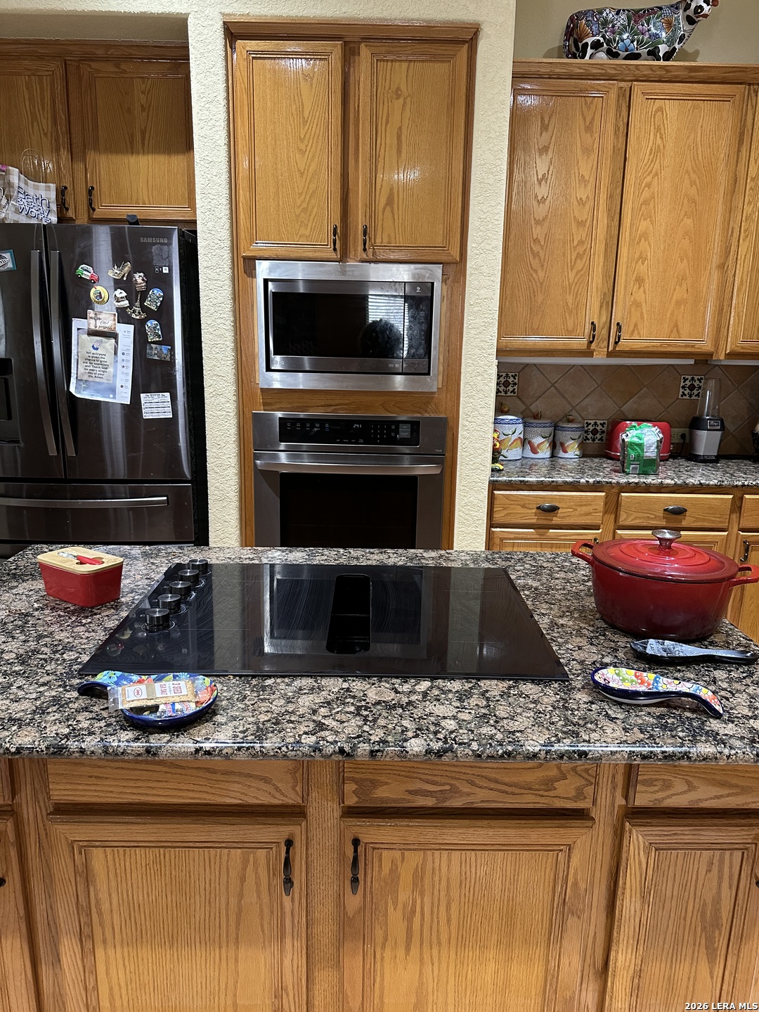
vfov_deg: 71.6
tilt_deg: -12.0
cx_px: 380
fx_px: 702
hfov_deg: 56.8
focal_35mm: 24
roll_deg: -1.3
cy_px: 506
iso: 400
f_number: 1.78
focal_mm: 6.86
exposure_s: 1/60
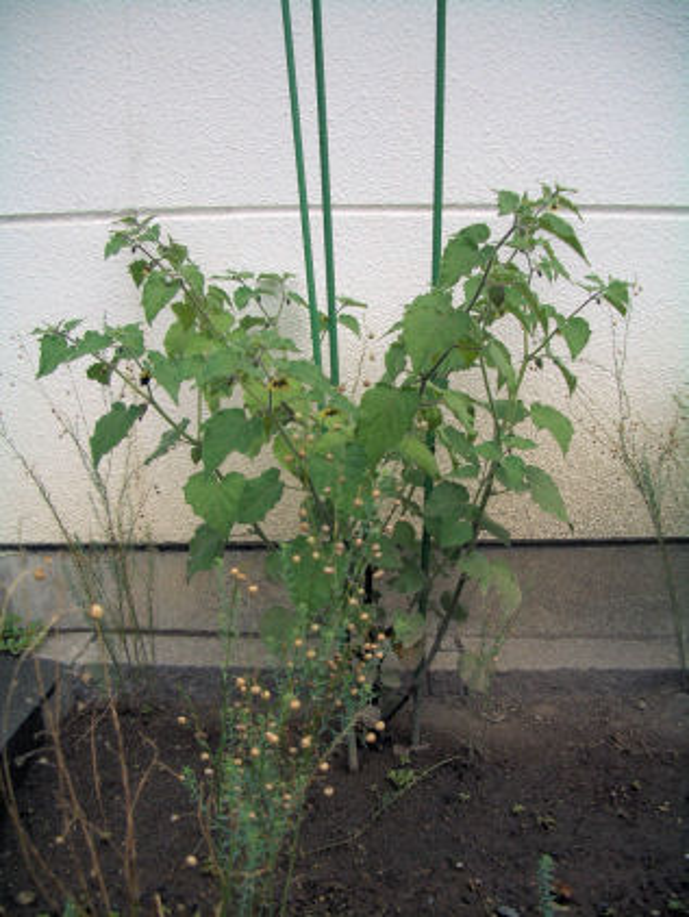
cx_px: 344
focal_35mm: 35
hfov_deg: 40.7
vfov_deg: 52.6
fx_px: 928
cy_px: 458
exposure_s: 1/400
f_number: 2.6
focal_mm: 5.8
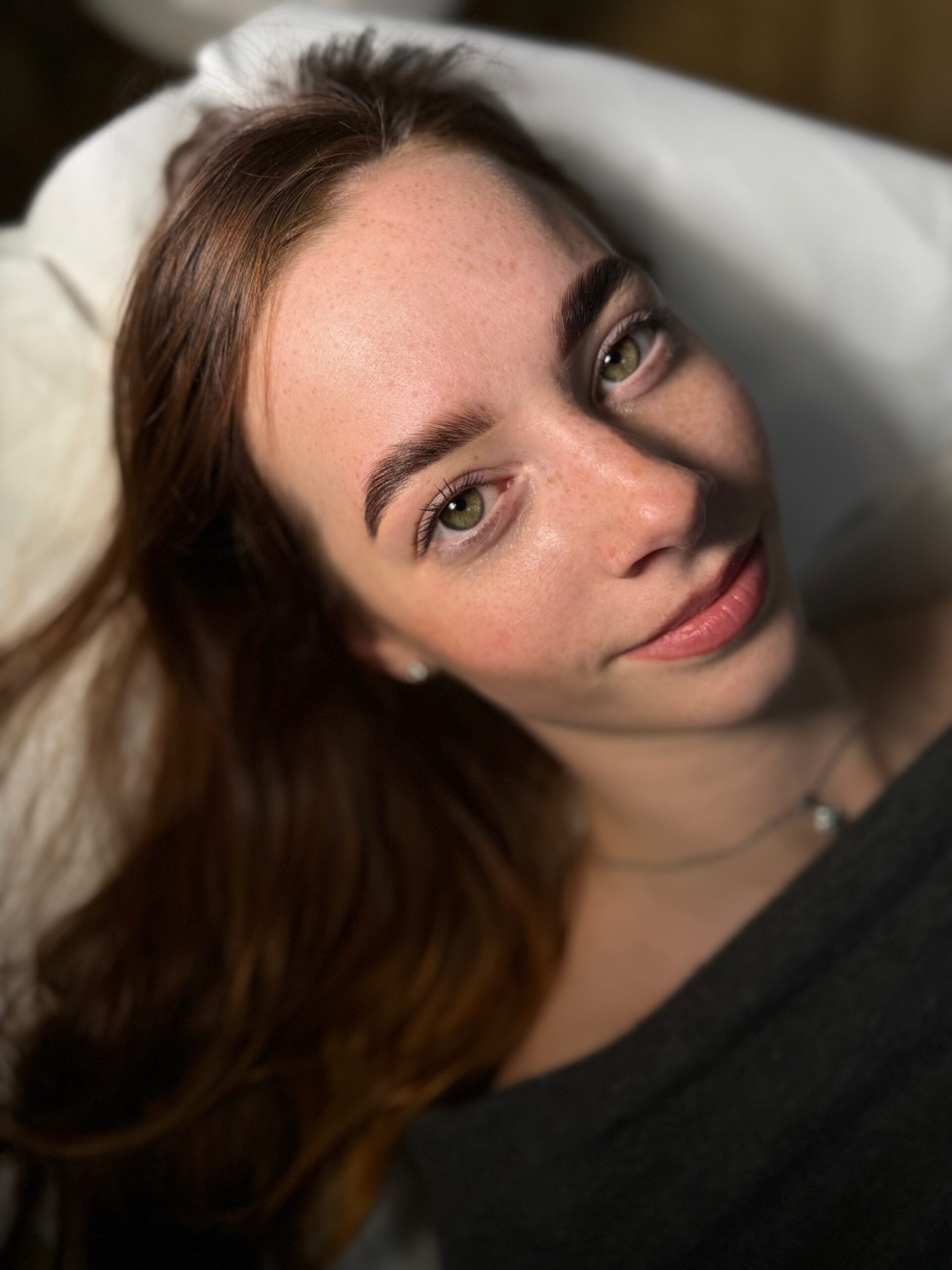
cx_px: 476
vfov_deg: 71.6
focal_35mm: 24
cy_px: 635
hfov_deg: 56.8
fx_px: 880
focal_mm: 6.76
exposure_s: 1/368
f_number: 1.78
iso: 80
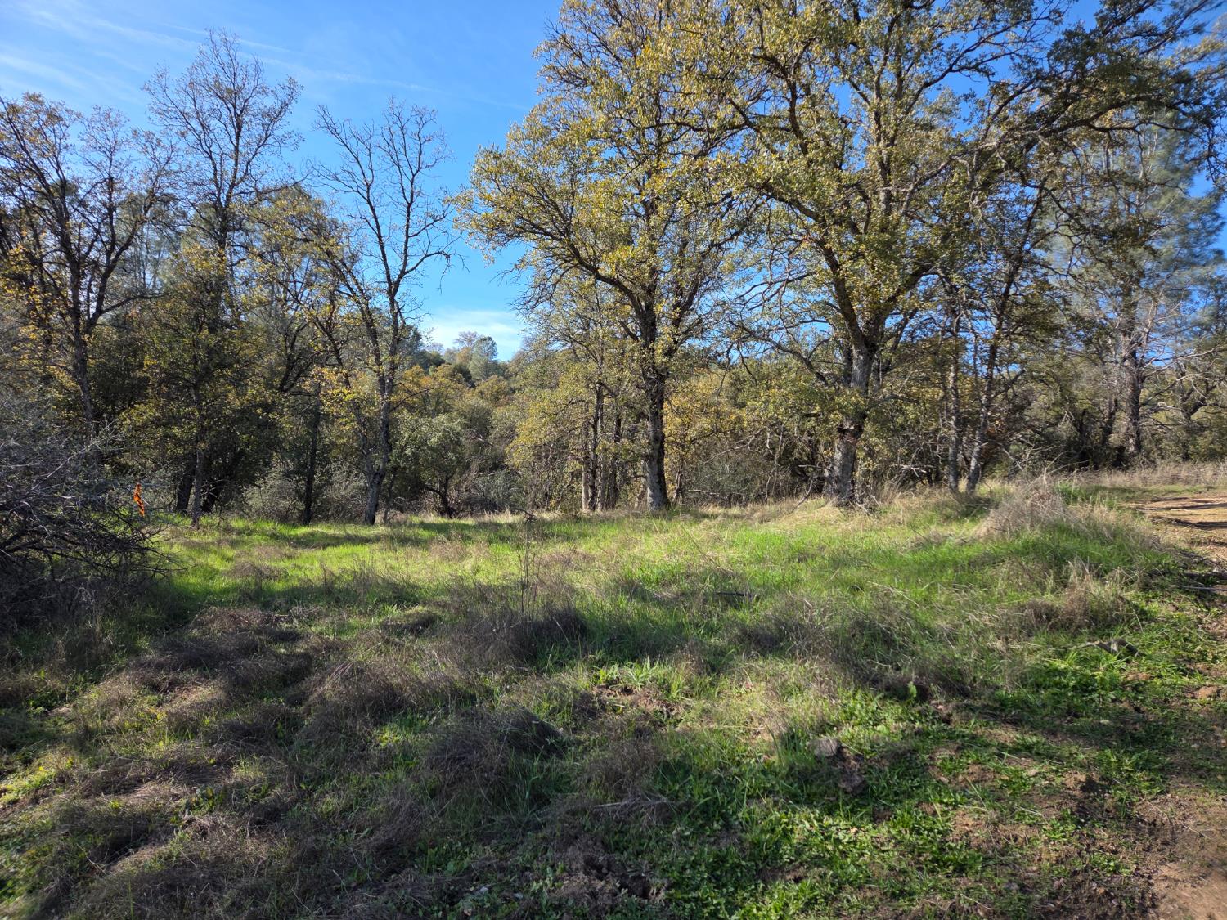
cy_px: 460
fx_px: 815
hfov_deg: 73.9
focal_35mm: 23
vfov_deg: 58.9
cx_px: 614
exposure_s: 1/1904
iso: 80
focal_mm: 5.4
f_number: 1.8
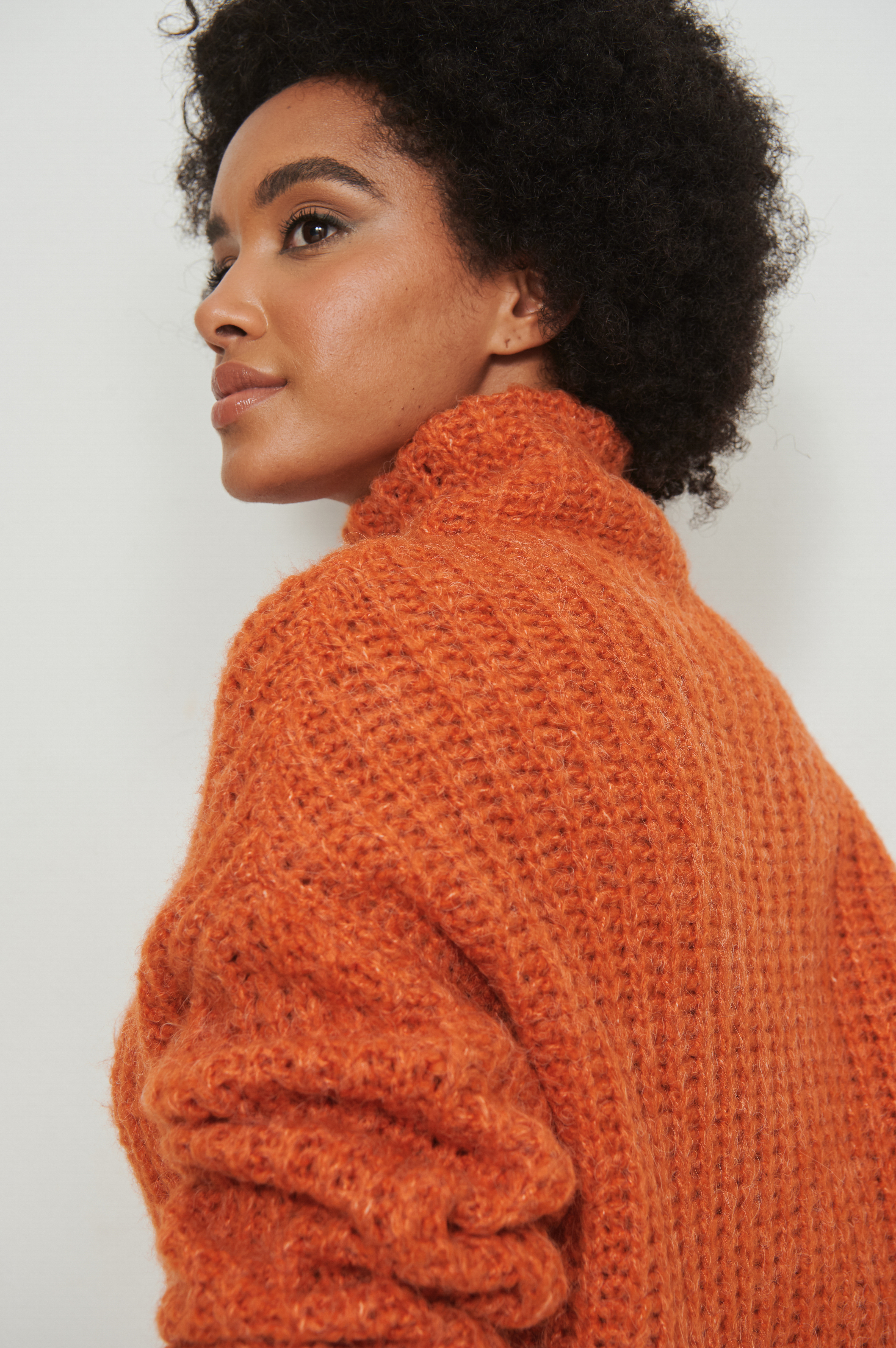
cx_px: 448
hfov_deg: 23.4
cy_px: 674
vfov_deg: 34.5
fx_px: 2168
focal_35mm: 58
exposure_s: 1/160
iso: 200
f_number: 8
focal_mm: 58
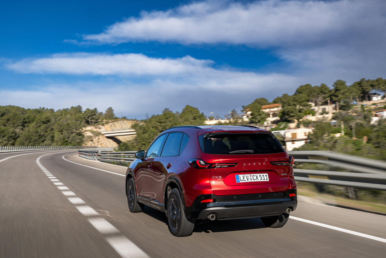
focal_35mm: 37
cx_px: 193
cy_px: 129
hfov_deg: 51.9
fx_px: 397
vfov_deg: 35.9
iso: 40
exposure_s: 1/25
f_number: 14
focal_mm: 37
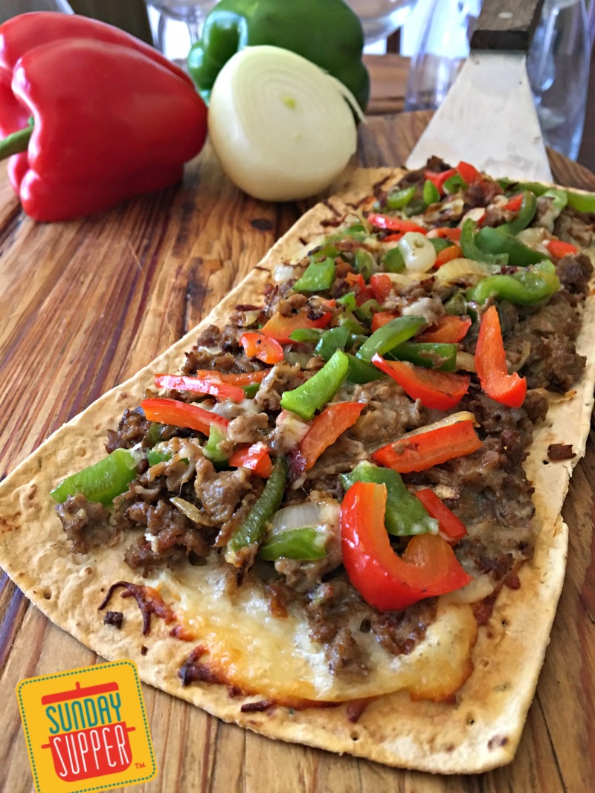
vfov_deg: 61.7
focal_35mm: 29
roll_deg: +2.5
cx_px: 298
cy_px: 396
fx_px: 665
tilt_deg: -37.0
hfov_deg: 48.2
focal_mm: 4.15
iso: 160
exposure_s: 1/30
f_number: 2.2
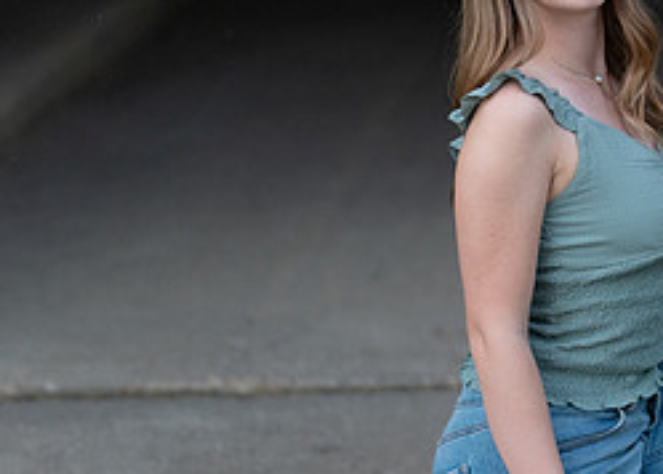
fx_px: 2882
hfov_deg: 12.9
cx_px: 683
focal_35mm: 153
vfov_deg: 9.4
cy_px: 272
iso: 320
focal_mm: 50
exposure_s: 1/400
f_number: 1.2
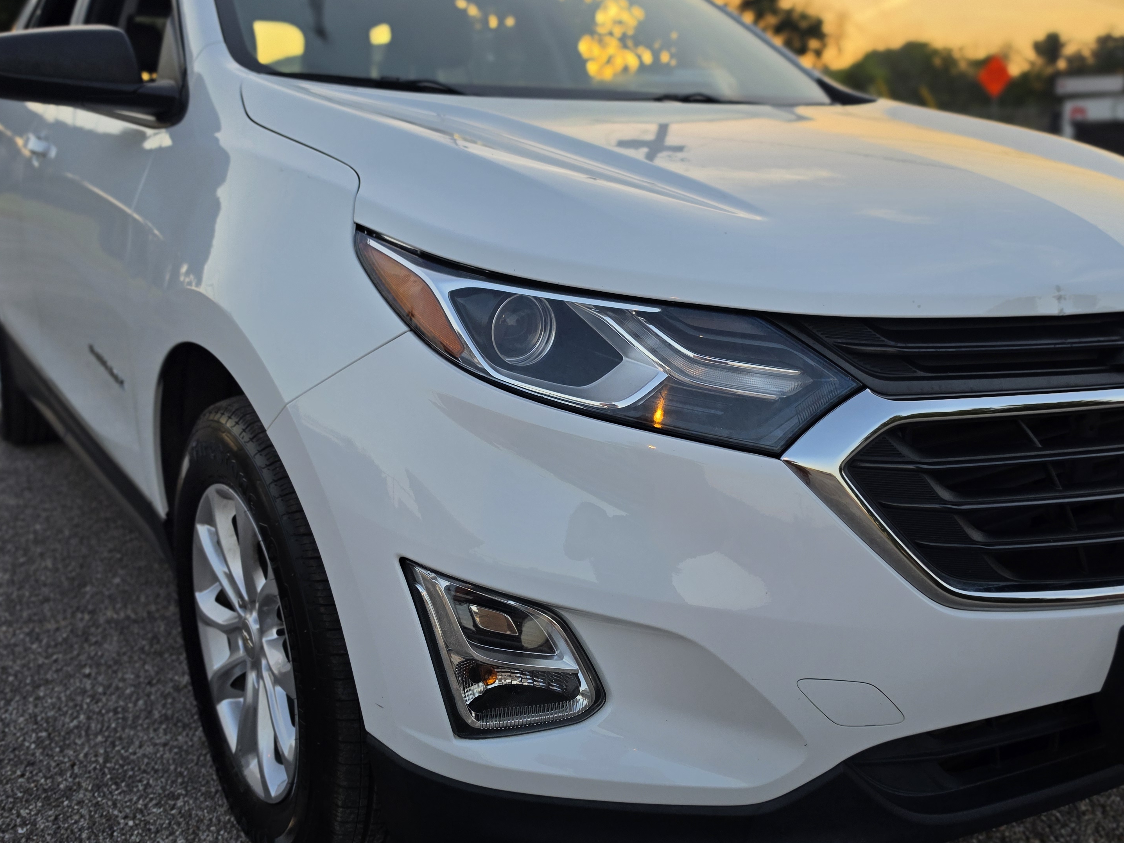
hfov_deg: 56.7
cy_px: 383
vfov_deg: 44.1
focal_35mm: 32
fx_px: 1039
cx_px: 615
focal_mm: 6.5
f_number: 1.4
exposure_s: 1/2000
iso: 80
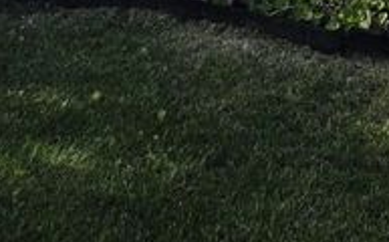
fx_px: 1143
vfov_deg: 8.8
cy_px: -576
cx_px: 476
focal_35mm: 108
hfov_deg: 18.3
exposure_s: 1/548
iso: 25
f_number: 1.8
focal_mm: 5.4
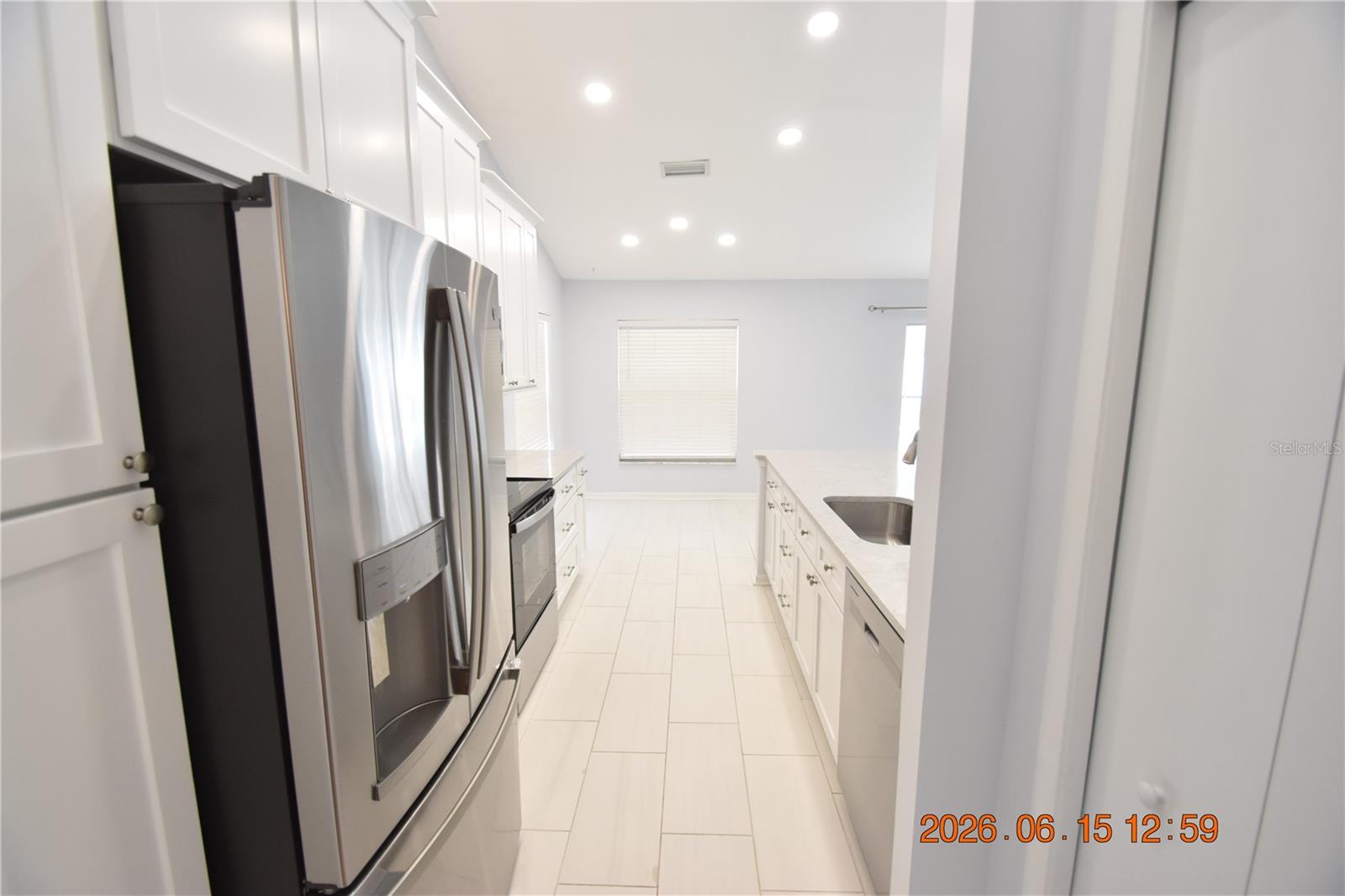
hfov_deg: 100.4
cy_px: 448
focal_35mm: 15
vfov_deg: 77.3
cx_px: 672
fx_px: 560
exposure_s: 1/125
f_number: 3.5
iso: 800
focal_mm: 10
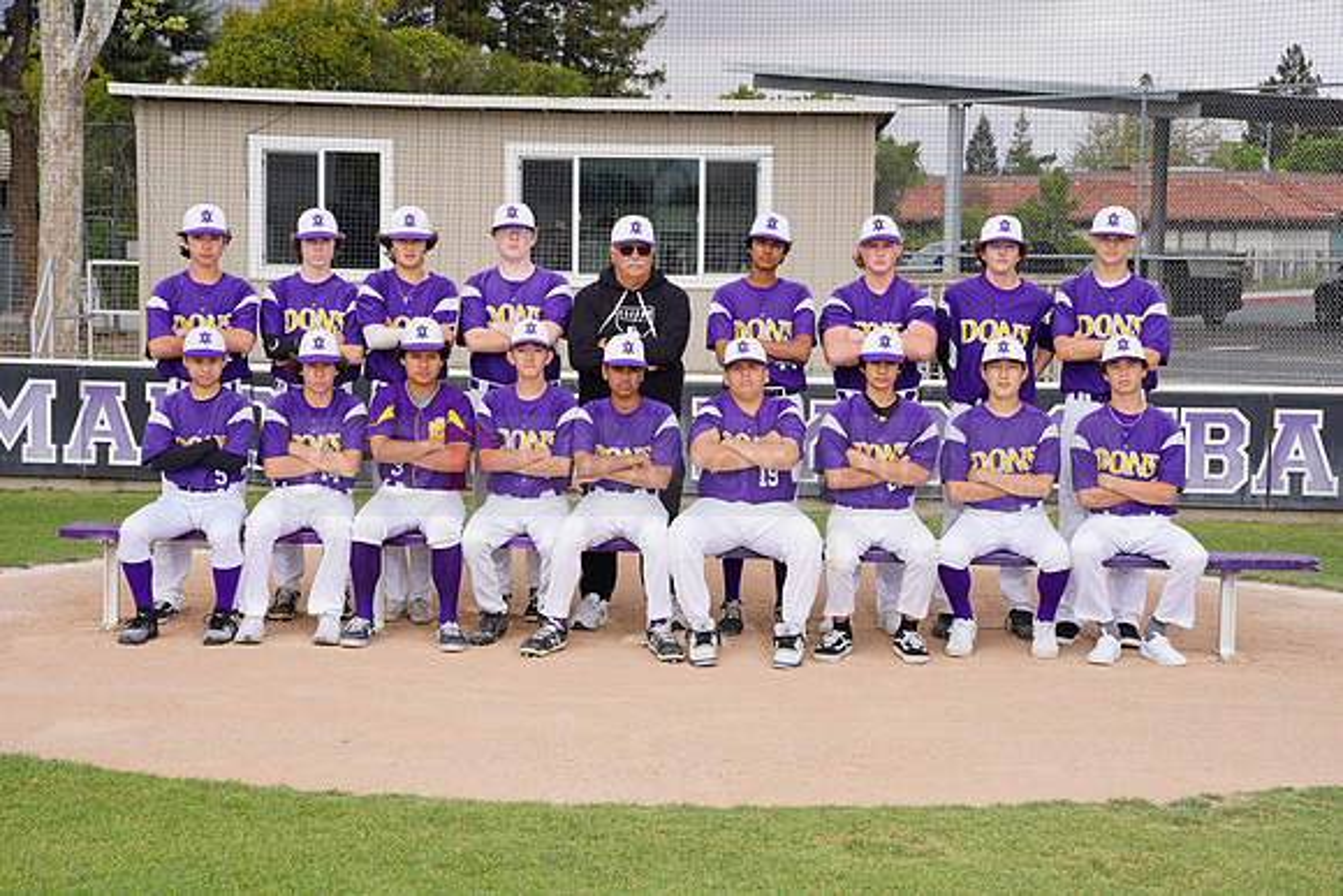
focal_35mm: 70
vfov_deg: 19.5
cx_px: 672
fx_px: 2612
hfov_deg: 28.8
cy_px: 448
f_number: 9
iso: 200
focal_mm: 70
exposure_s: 1/250
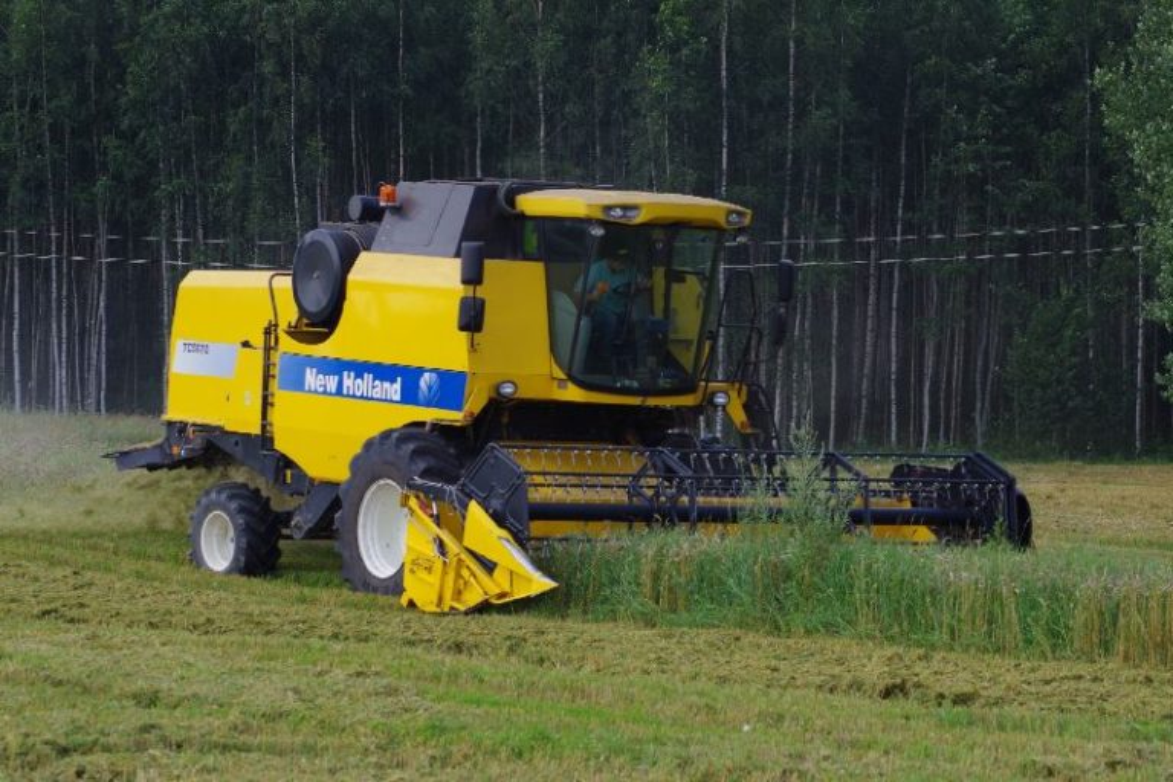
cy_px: 391
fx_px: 5115
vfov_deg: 8.7
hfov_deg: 13.1
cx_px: 586
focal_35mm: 157
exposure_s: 1/160
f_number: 10
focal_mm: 105
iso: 200
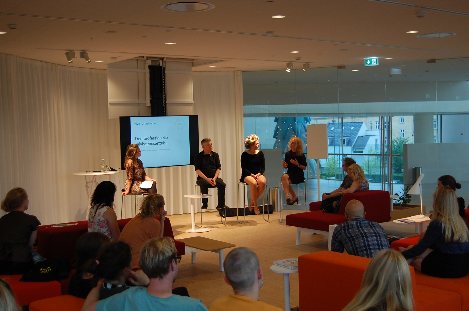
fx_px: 624
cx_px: 234
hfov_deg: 41.2
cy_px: 156
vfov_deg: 28.0
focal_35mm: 48
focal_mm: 32
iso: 400
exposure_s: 1/60
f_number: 4.5
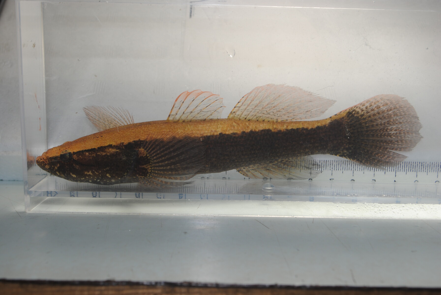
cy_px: 148
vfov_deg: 26.6
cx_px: 220
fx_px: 625
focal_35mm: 51
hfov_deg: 38.8
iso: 100
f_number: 9
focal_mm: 34
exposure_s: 1/30
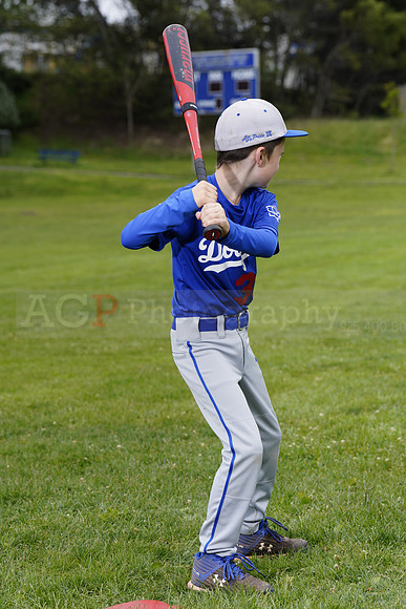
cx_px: 203
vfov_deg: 20.0
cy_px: 304
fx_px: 1724
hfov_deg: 13.4
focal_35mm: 102
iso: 100
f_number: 6.3
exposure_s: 1/250
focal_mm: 102
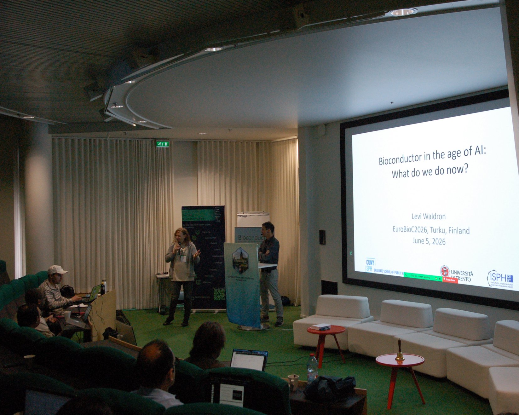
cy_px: 206
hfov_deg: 44.5
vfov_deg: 36.5
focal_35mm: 41
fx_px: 630
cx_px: 314
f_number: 5.6
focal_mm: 24
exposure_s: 1/125
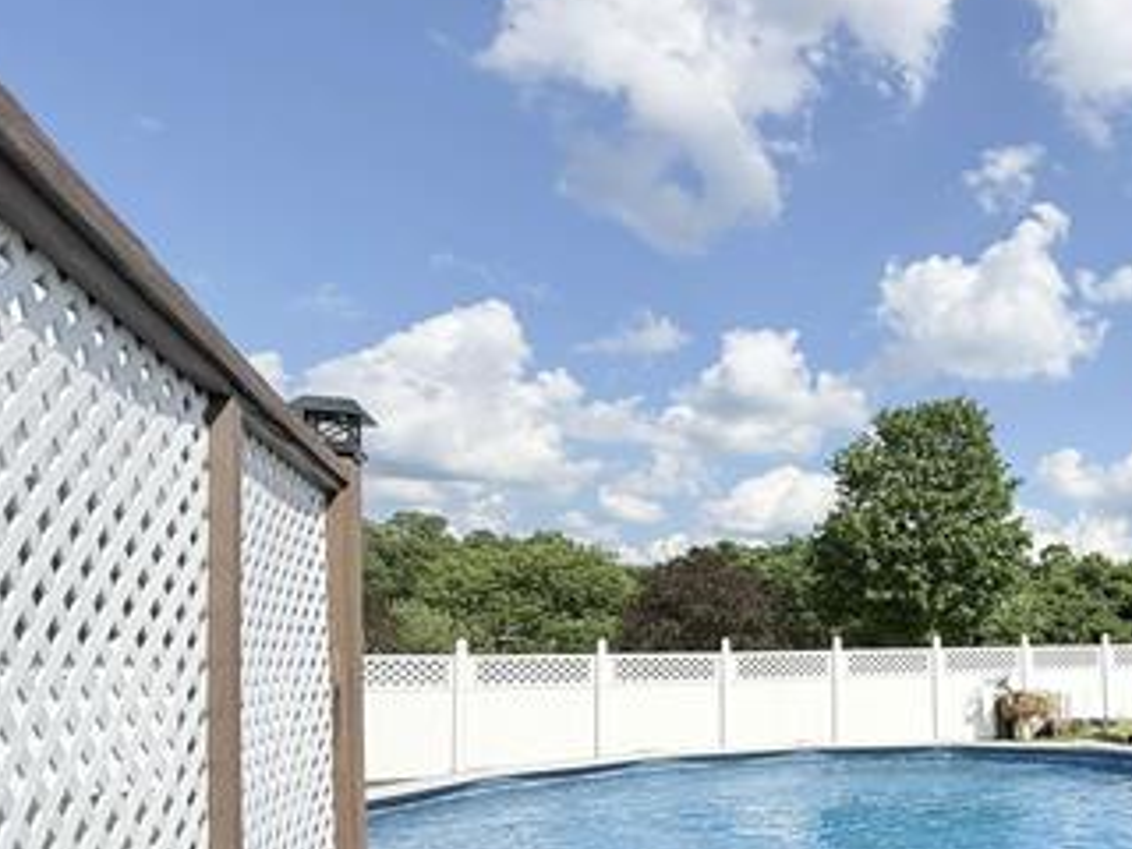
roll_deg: -0.6
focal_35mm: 28
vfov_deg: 48.1
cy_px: 623
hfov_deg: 53.1
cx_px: 1075
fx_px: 916
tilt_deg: +1.2
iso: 50
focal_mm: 2.22
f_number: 2.2
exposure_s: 1/3891
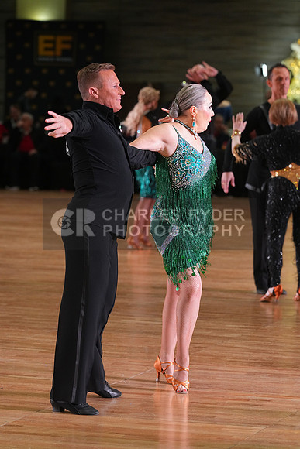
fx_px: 2136
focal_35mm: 171
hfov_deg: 8.0
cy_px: 224
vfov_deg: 12.0
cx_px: 150
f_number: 5.6
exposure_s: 1/200
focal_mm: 171
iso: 2500
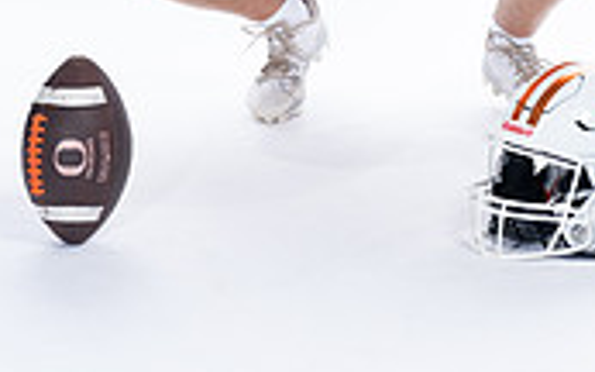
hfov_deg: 12.9
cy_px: -372
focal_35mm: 162
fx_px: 2626
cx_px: 392
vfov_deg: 7.7
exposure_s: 1/250
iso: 400
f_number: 5.6
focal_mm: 61
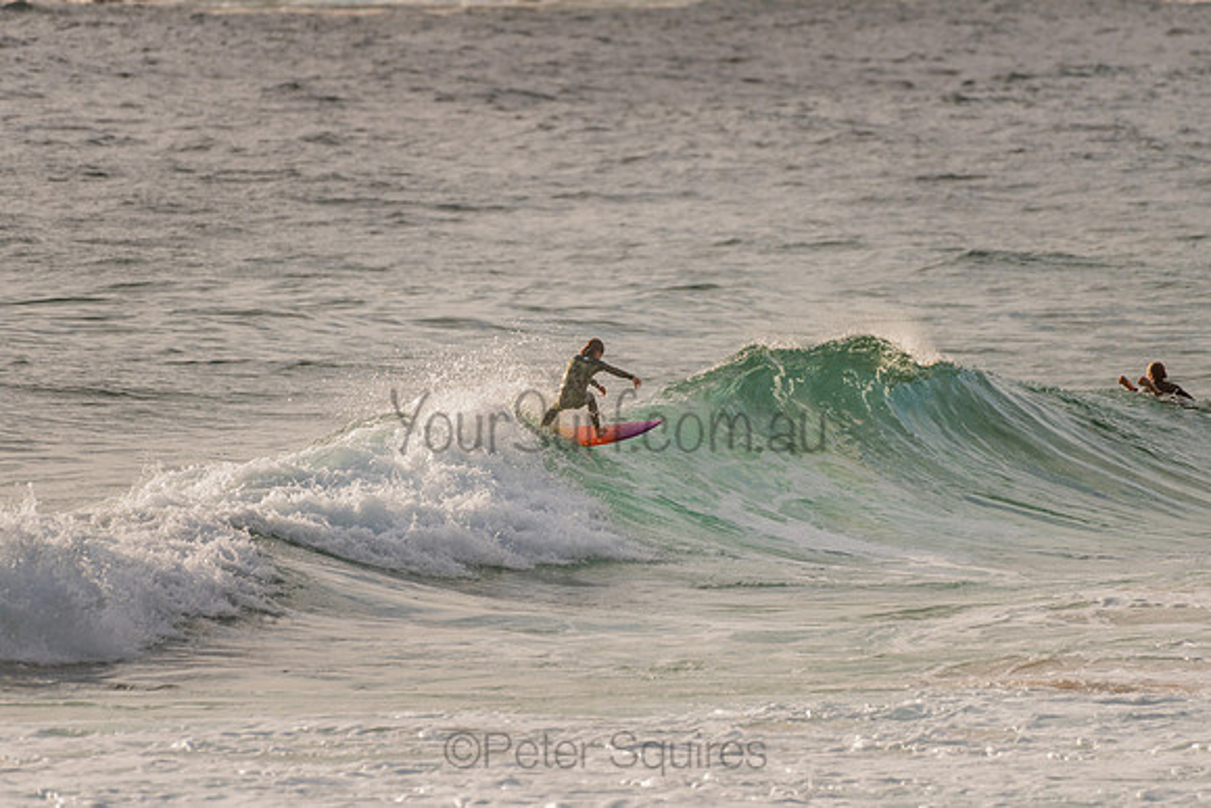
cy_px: 392
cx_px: 591
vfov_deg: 2.2
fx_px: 20621
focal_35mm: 613
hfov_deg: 3.4
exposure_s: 1/2000
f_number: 5.6
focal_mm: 500
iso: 125
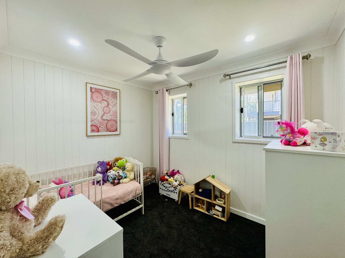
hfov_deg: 102.1
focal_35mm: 14
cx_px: 172
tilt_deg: -1.4
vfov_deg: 85.7
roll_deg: +0.3
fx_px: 140
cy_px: 129
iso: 125
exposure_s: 1/100
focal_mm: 2.22
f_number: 2.2
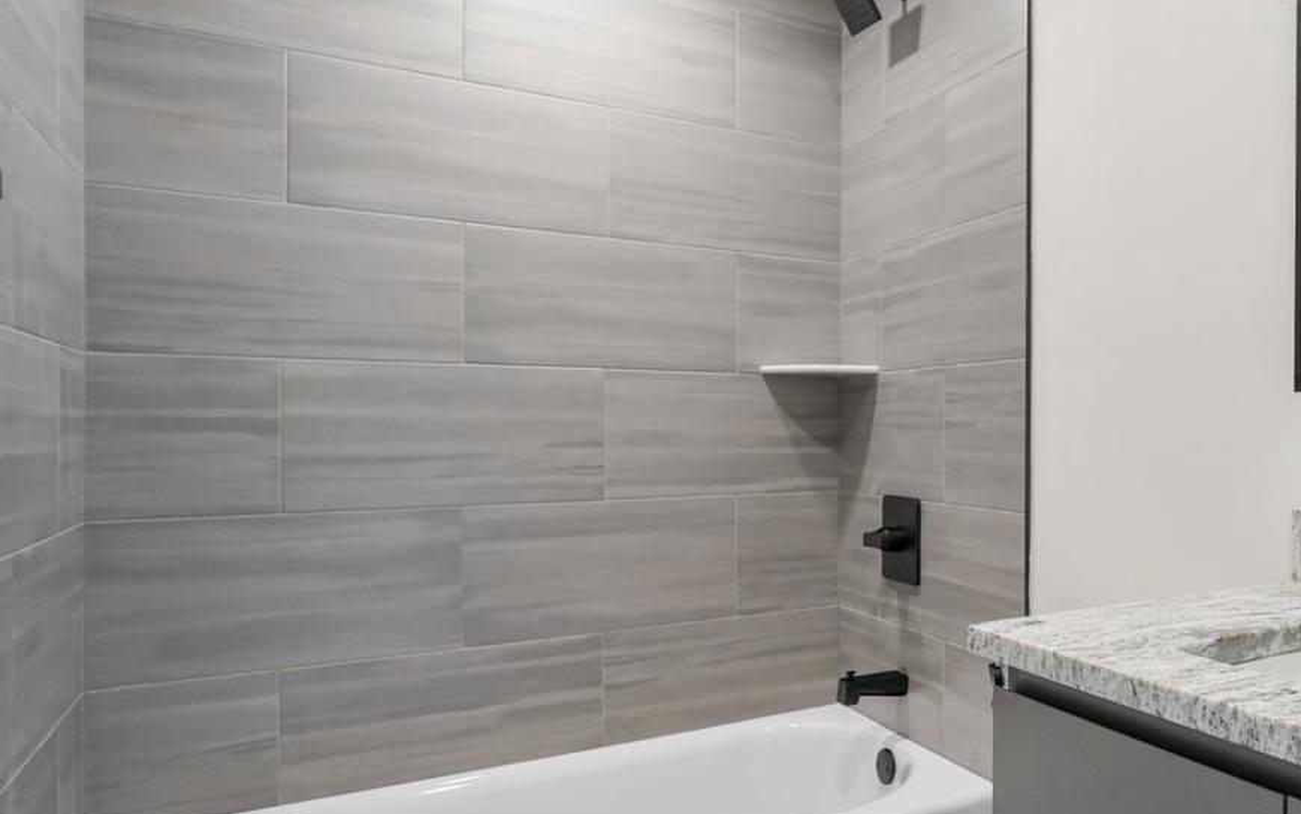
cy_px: 442
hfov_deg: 63.9
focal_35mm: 27
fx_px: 957
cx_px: 993
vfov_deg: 46.0
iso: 800
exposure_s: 1/3
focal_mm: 16
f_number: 10
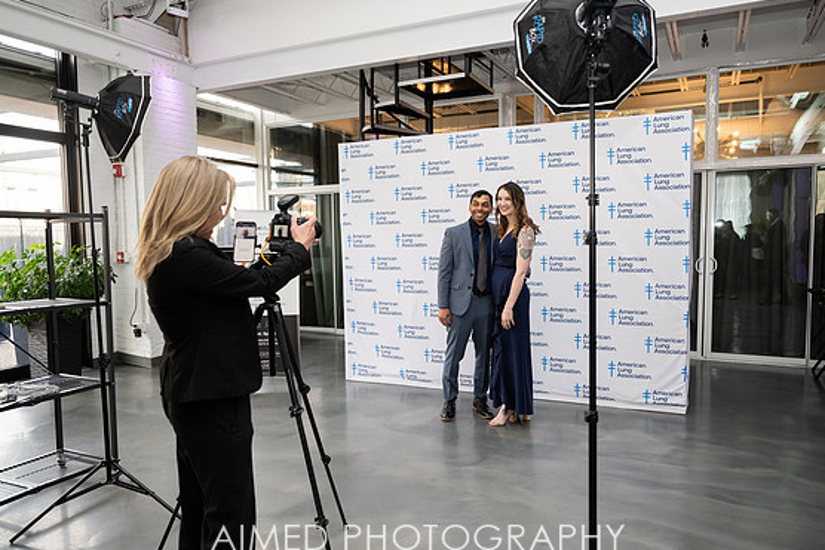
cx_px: 411
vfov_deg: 49.6
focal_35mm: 26
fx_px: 596
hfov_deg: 69.4
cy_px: 279
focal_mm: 24
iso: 800
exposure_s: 1/200
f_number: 2.8
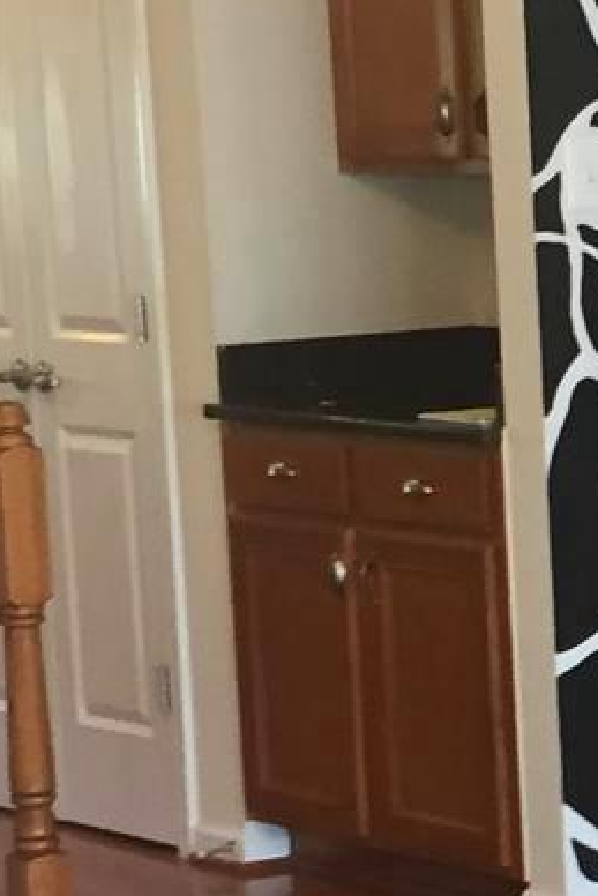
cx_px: 1131
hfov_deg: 8.3
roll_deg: +0.4
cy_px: 792
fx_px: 3958
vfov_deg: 12.8
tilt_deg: -11.3
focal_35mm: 159
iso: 64
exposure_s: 1/30
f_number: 2.2
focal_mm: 4.15
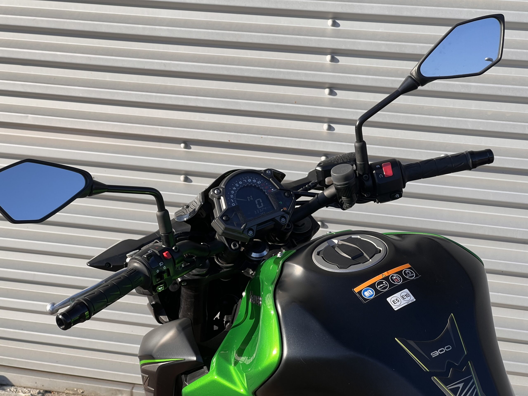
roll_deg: -1.5
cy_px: 198
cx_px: 264
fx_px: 1174
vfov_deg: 19.1
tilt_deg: -15.8
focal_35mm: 77
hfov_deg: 25.3
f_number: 2.8
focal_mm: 9
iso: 32
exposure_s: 1/224
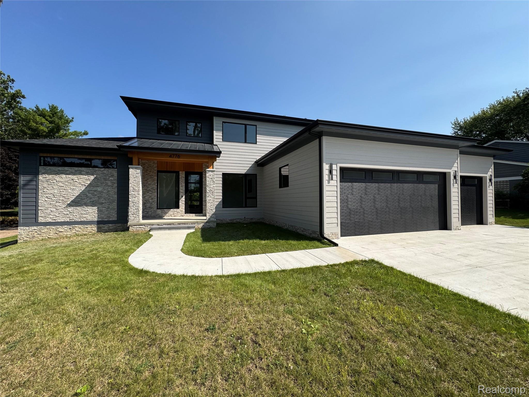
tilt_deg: +0.8
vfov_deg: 85.7
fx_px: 214
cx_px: 264
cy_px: 198
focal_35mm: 14
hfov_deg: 102.1
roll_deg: +0.1
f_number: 2.2
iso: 50
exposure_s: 1/1748
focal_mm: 2.22
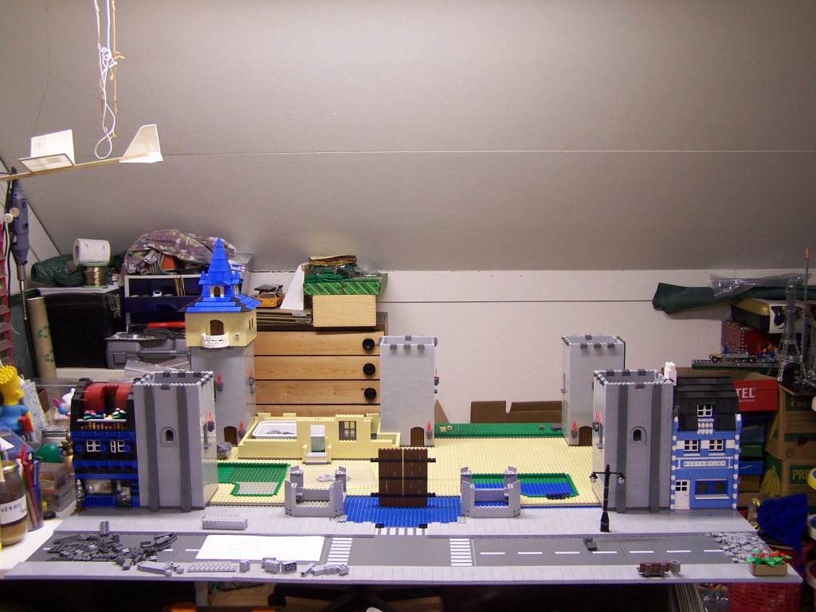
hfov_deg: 49.0
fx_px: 896
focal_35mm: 38
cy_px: 306
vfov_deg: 37.7
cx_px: 408
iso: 80
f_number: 2.8
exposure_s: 1/8
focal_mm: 6.3
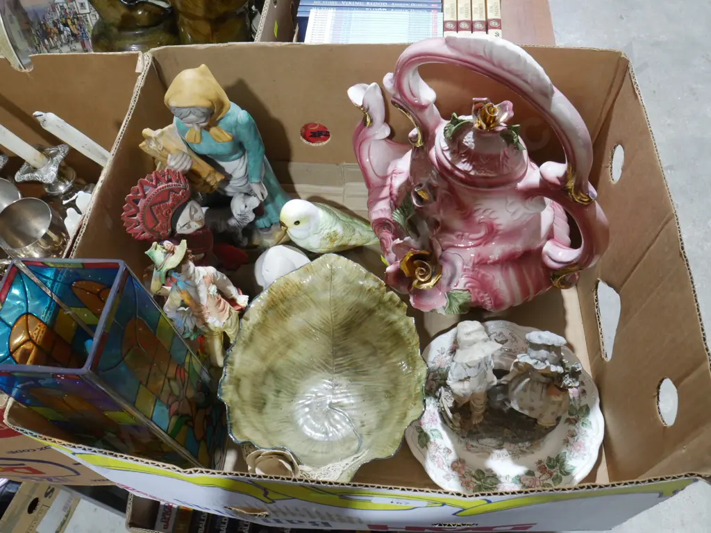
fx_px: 616
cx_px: 356
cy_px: 266
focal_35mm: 30
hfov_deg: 60.0
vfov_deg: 46.8
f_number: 9
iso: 1600
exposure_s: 1/60
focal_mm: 15
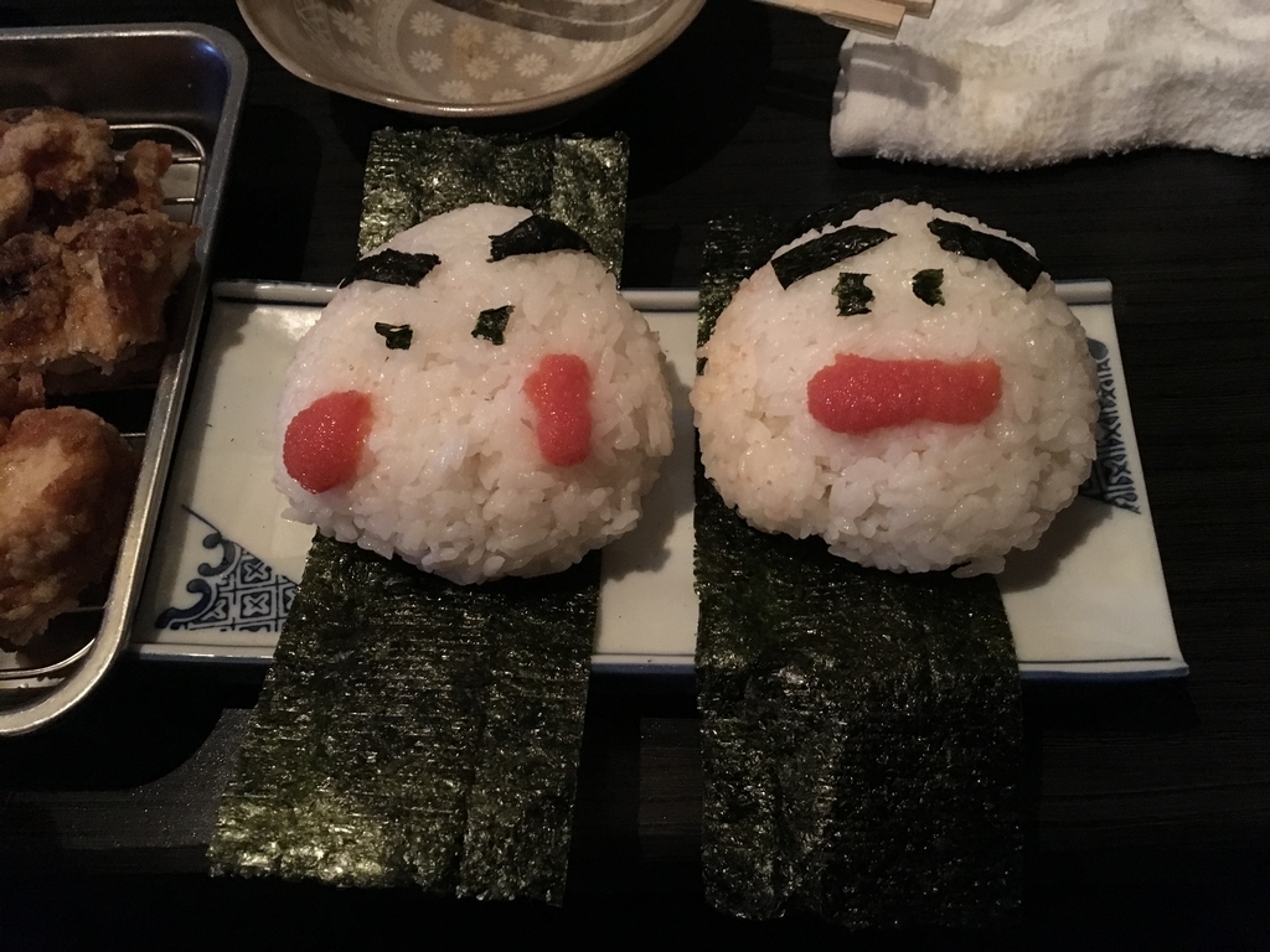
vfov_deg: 48.2
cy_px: 476
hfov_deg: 61.7
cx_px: 635
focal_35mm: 29
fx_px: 1064
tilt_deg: -63.1
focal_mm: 4.15
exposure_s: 1/15
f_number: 2.2
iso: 640
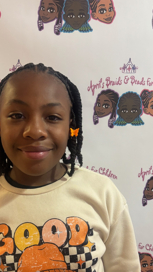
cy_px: 178
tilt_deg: -13.2
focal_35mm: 38
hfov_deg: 31.1
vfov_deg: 51.9
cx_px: 59
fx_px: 274
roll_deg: -0.4
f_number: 1.6
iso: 320
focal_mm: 5.96
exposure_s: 1/60
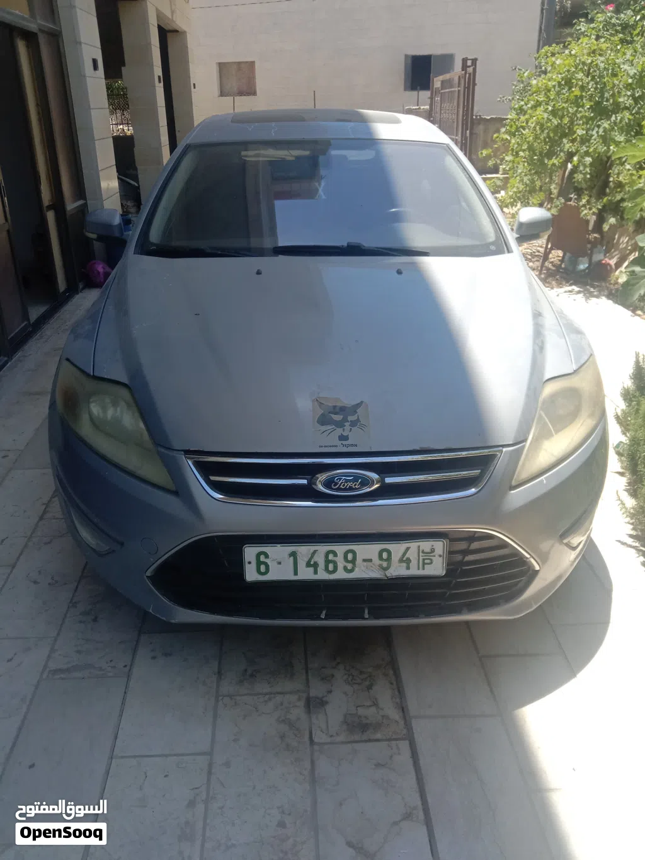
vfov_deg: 67.3
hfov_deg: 53.1
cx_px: 322
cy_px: 430
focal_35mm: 26
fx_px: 646
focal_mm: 3.65
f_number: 2.2
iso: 101
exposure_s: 1/434
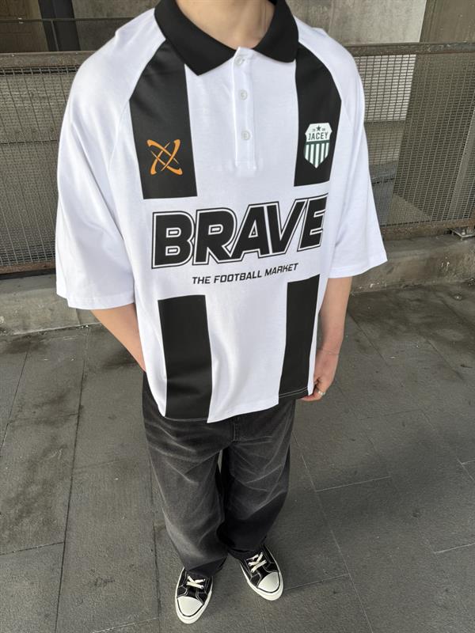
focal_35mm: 24
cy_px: 316
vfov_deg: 71.6
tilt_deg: -34.5
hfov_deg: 56.8
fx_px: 439
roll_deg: +0.3
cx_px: 238
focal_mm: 6.76
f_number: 1.78
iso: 100
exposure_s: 1/326
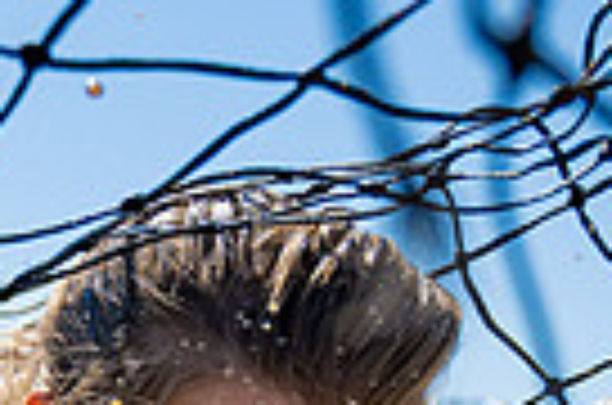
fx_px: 2103
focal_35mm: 124
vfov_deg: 10.8
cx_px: -14
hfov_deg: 16.2
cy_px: 475
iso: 100
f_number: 4
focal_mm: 29
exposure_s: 1/1600
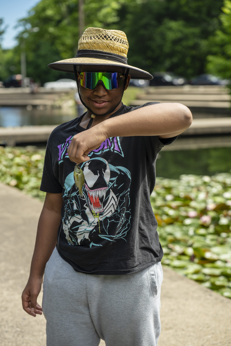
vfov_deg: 28.8
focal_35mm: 70
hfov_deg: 19.5
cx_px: 116
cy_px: 173
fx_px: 674
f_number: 3.5
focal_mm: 70
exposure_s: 1/400
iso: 125
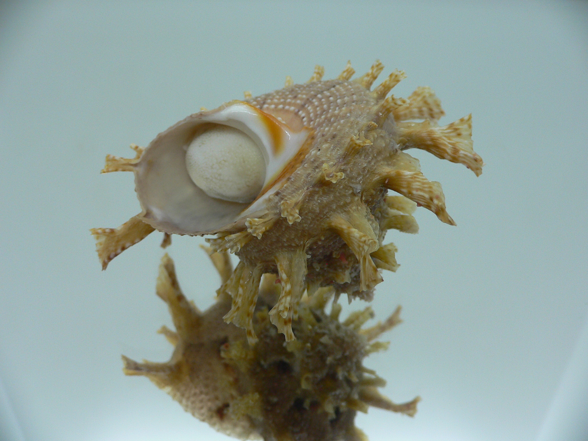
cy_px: 220
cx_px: 294
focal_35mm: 35
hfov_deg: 52.6
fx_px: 595
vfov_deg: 40.7
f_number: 2.8
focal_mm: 4.6
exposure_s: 1/60
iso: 100
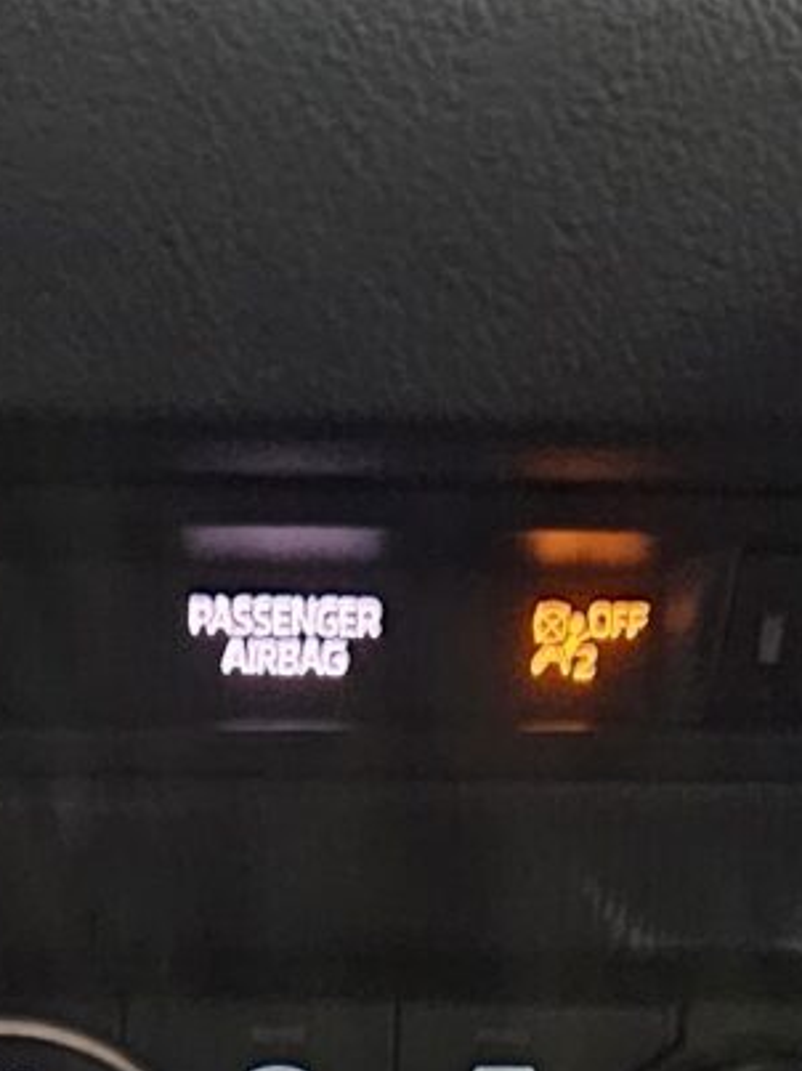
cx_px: 130
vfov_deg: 11.3
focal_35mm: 146
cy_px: 2567
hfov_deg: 10.1
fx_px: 4513
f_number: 1.7
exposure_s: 1/25
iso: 1000
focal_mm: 6.3
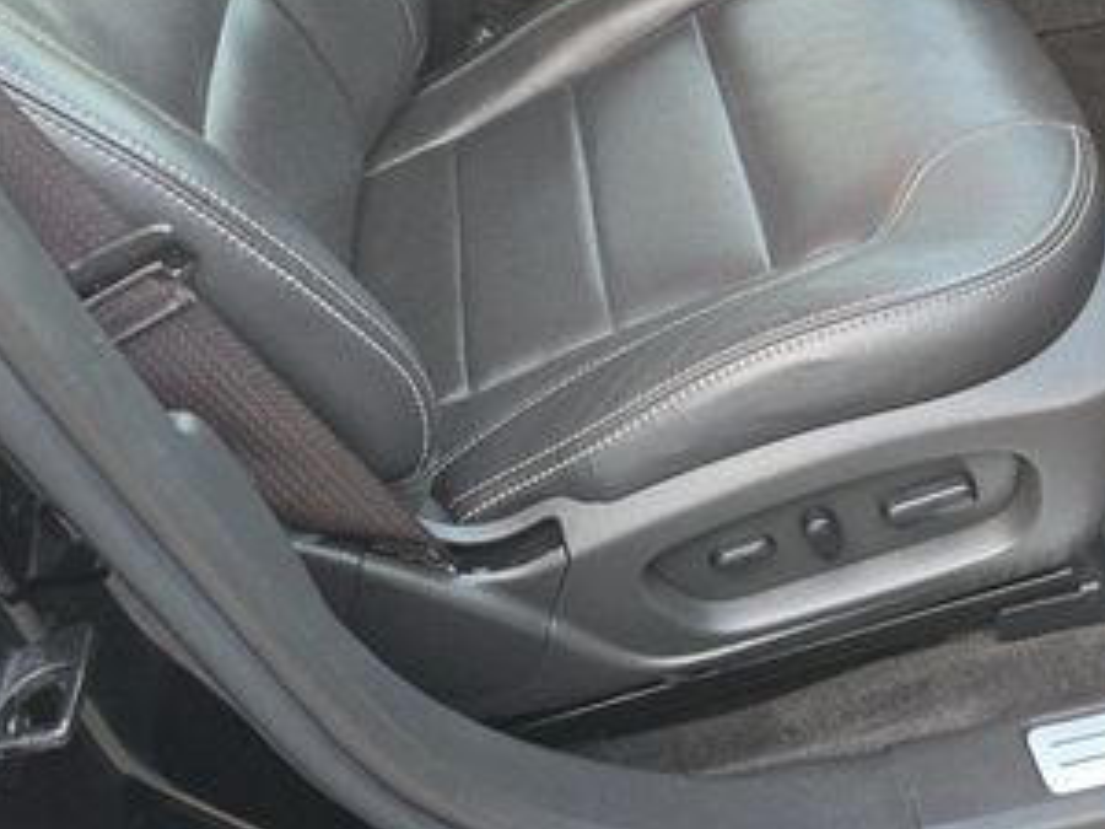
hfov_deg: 38.1
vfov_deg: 28.4
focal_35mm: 49
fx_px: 1564
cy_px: 66
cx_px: 807
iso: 250
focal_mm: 6.3
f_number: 1.7
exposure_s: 1/120
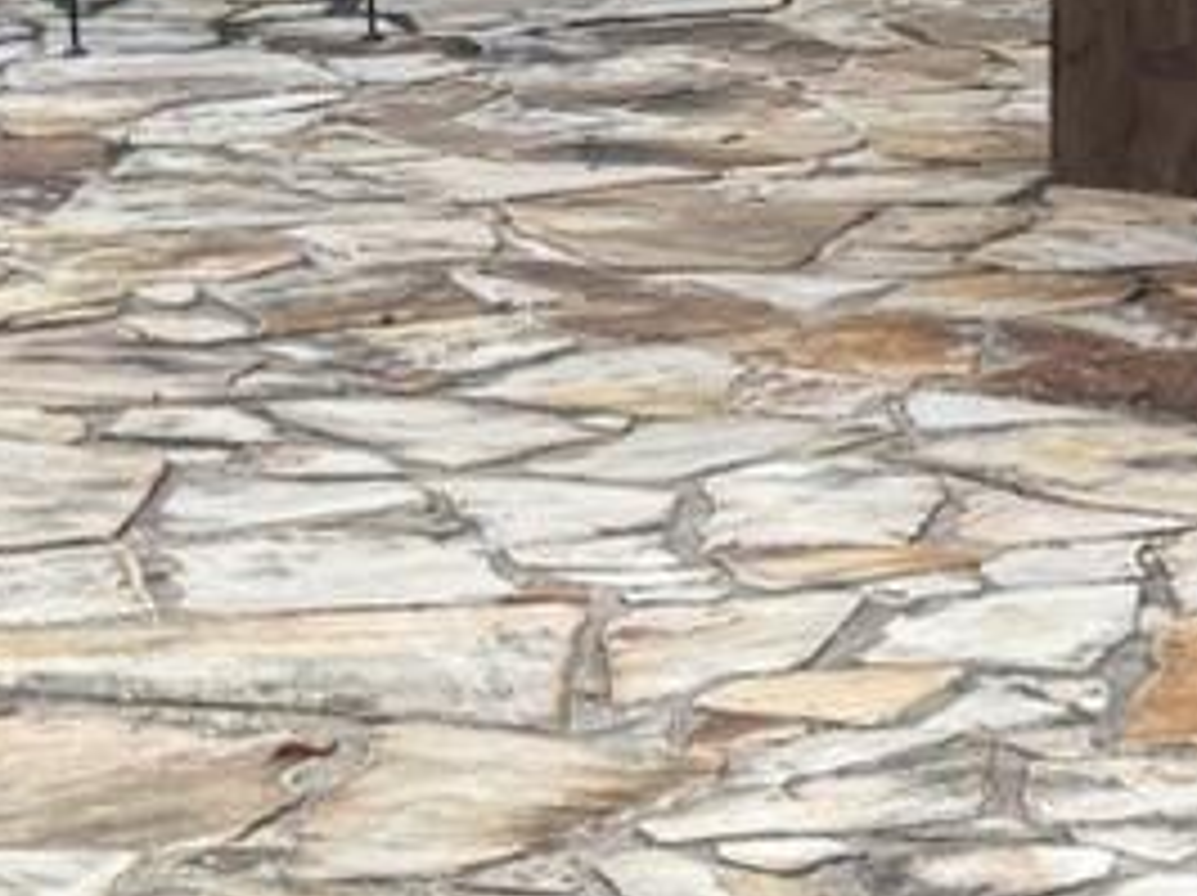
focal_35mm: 185
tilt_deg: -5.8
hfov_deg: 10.0
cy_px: -351
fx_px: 6391
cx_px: 2277
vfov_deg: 7.9
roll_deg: -0.4
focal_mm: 6.76
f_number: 1.78
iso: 80
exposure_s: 1/522
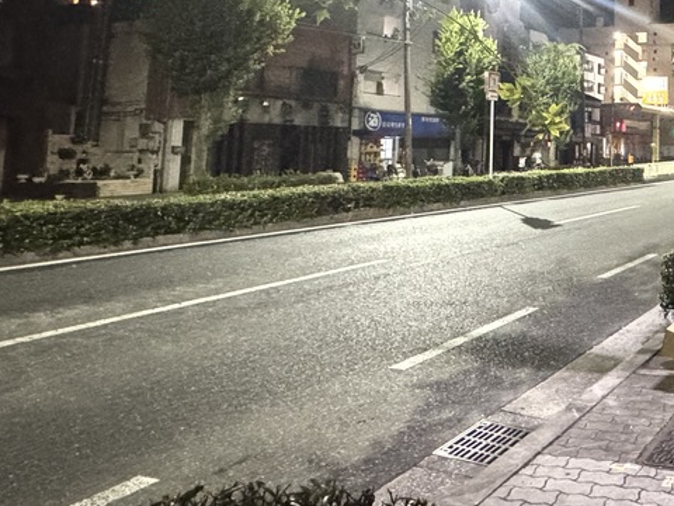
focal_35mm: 35
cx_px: 709
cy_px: 87
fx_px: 681
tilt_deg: +5.6
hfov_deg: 43.2
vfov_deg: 38.8
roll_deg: +0.0
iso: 3200
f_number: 2.2
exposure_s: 1/15
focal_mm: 2.22
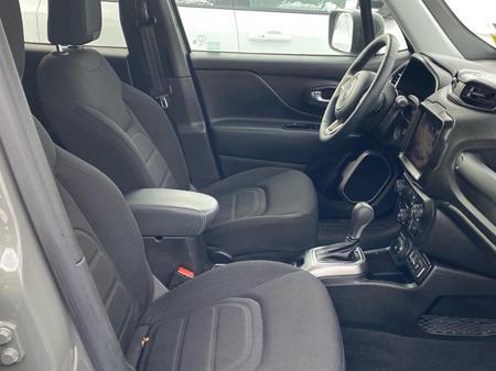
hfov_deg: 50.1
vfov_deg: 38.4
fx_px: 530
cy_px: 228
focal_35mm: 37
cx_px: 265
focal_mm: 4.25
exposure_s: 1/121
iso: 40
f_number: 1.8
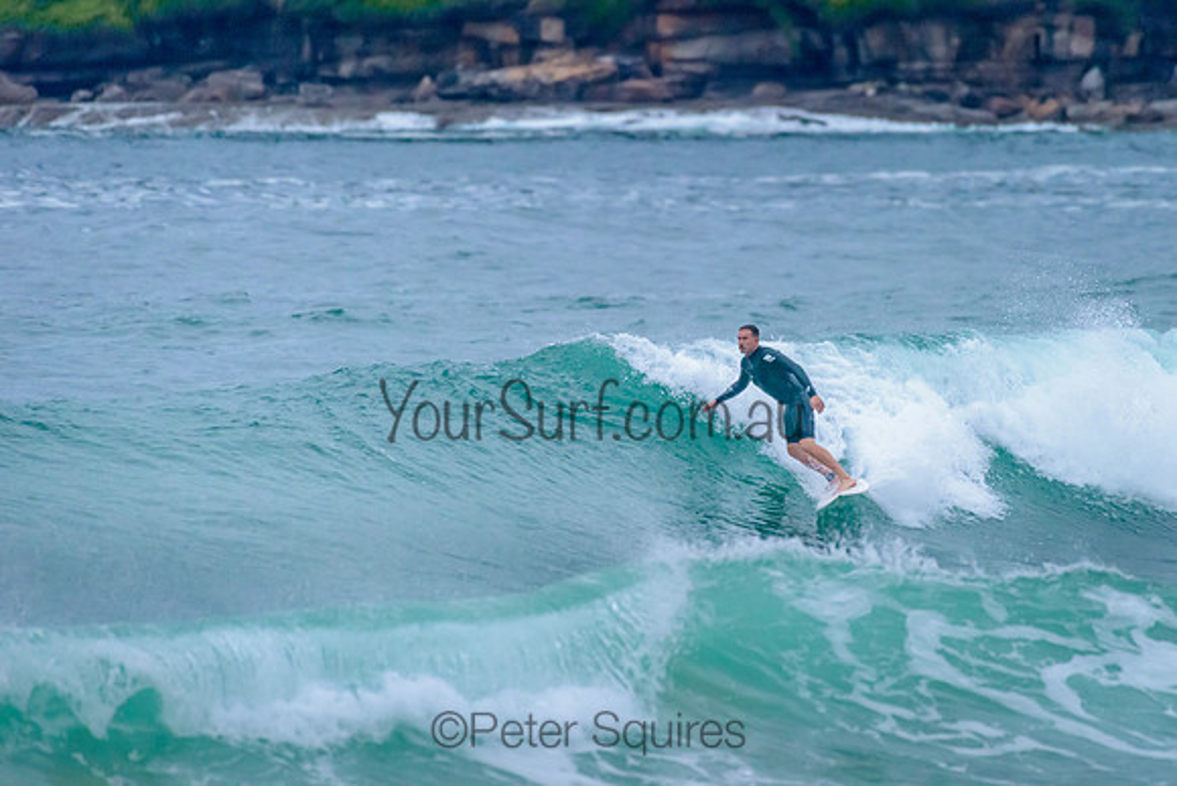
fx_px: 20034
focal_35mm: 613
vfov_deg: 2.2
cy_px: 304
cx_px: 721
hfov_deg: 3.4
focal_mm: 500
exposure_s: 1/2000
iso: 2000
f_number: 5.6
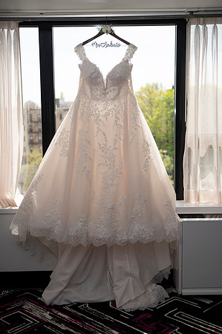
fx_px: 426
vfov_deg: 42.8
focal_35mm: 46
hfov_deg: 29.2
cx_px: 111
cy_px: 167
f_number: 2.8
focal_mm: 46
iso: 400
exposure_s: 1/1250
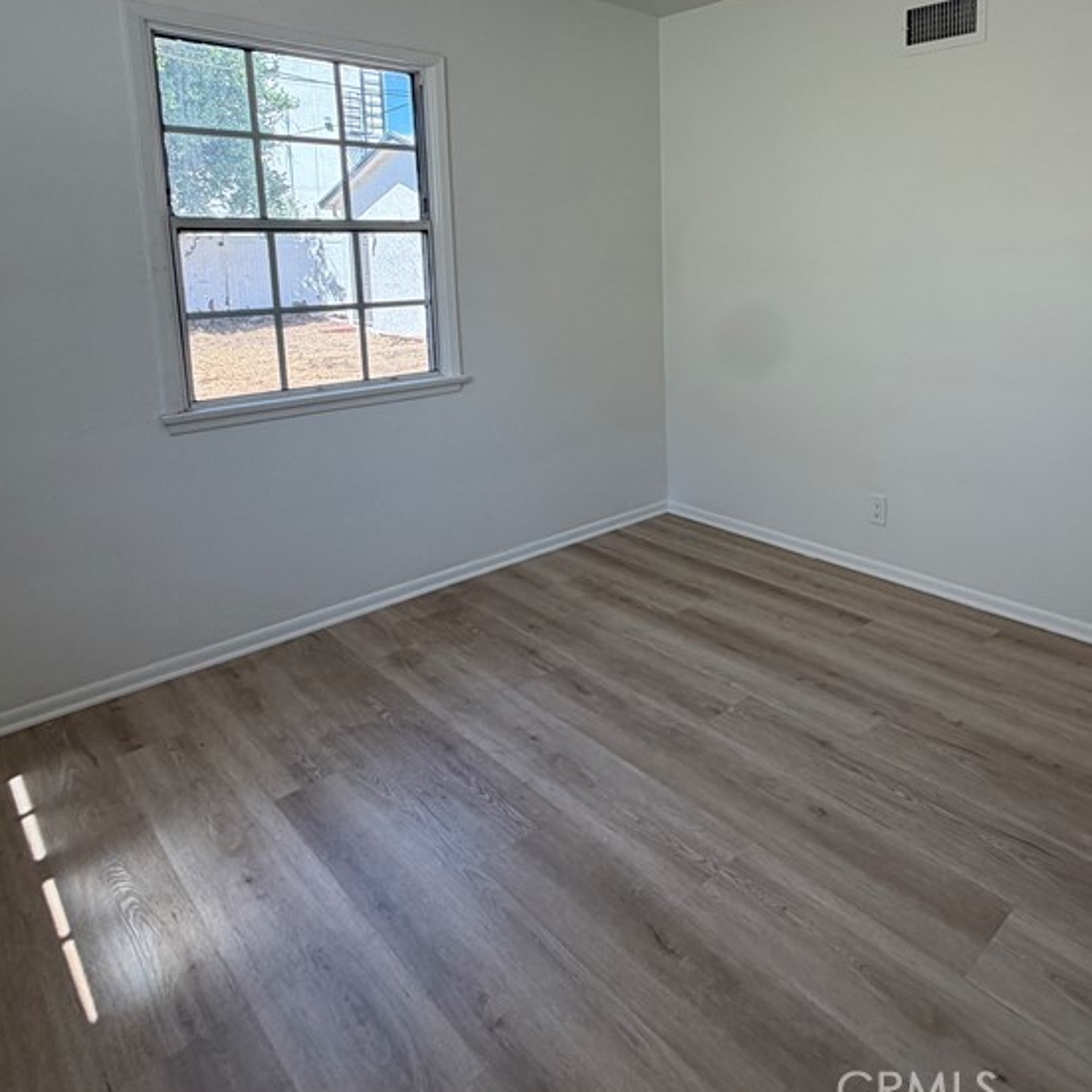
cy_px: 357
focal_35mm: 23
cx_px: 749
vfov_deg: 65.3
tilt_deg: -8.1
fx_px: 821
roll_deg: +0.2
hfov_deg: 65.1
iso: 80
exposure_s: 1/121
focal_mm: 2.22
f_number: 2.2
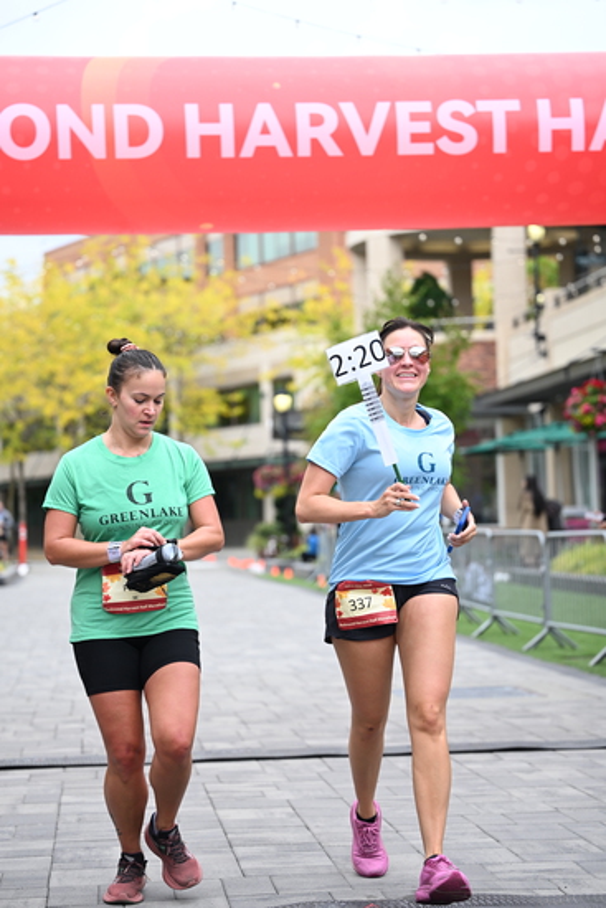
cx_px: 303
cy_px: 454
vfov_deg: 26.0
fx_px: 1968
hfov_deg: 17.5
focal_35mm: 78
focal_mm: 78
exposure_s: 1/2000
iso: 640
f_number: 2.8
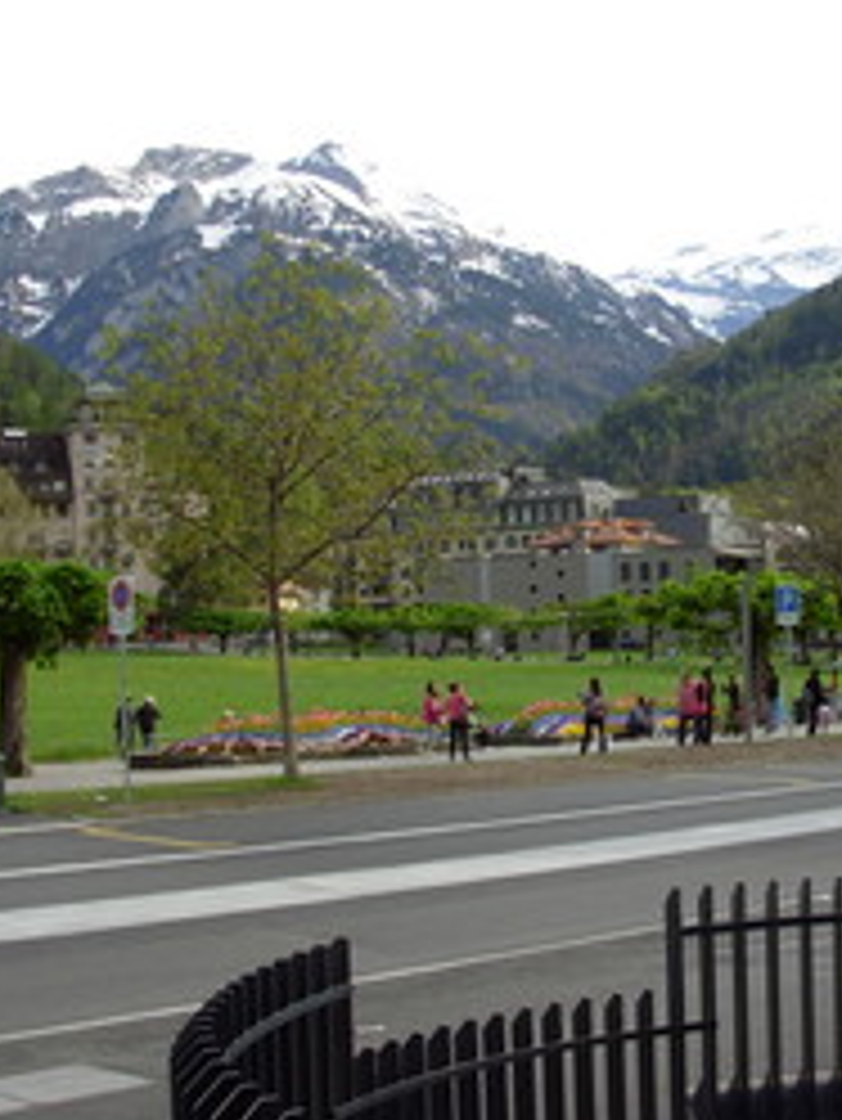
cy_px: 544
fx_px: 1977
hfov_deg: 23.8
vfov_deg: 31.7
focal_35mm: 61
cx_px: 612
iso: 50
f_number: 2.9
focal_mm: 6.3
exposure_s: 1/575
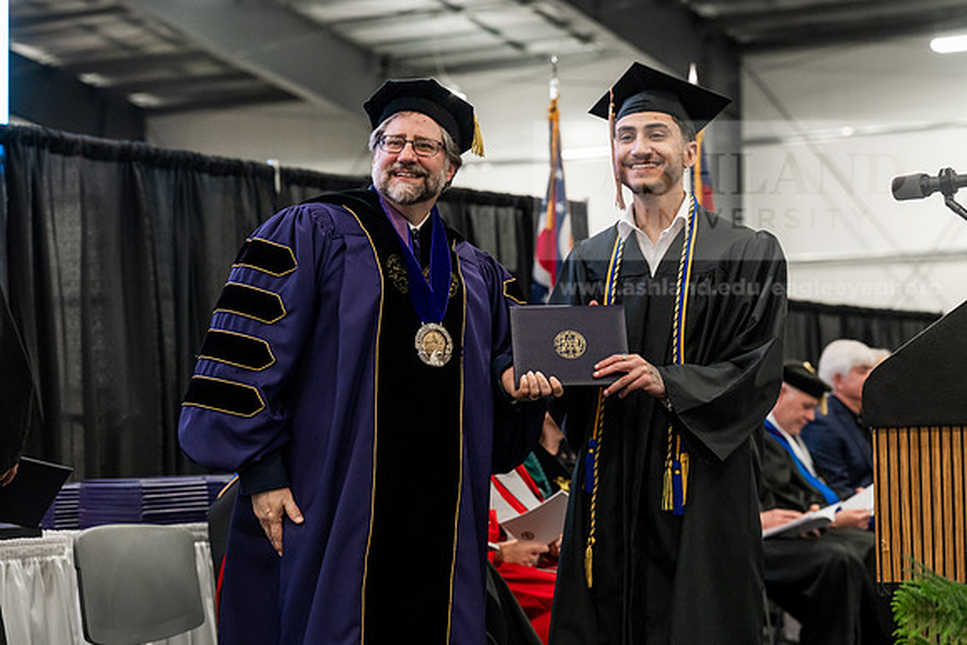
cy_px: 322
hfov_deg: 23.9
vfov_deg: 16.1
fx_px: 2284
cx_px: 484
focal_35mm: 85
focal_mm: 85
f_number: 4.5
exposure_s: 1/200
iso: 4000
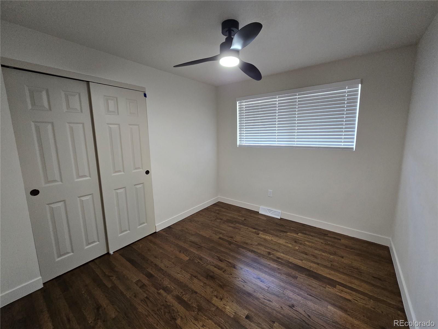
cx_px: 219
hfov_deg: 106.2
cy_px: 164
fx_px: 164
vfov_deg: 89.9
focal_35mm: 13
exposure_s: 1/60
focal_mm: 2.2
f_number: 2.2
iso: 320
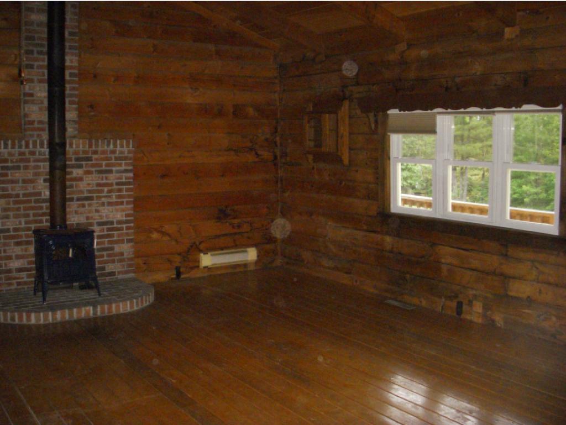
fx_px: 622
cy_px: 212
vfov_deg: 37.8
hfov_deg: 49.0
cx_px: 283
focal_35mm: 38
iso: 800
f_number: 3.3
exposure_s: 1/250
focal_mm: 6.3
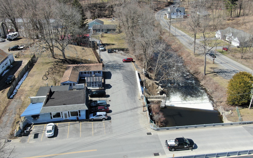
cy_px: 81
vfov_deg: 40.6
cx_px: 127
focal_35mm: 31
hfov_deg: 61.2
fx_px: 214
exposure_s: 1/800
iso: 100
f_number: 3
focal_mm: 5.11
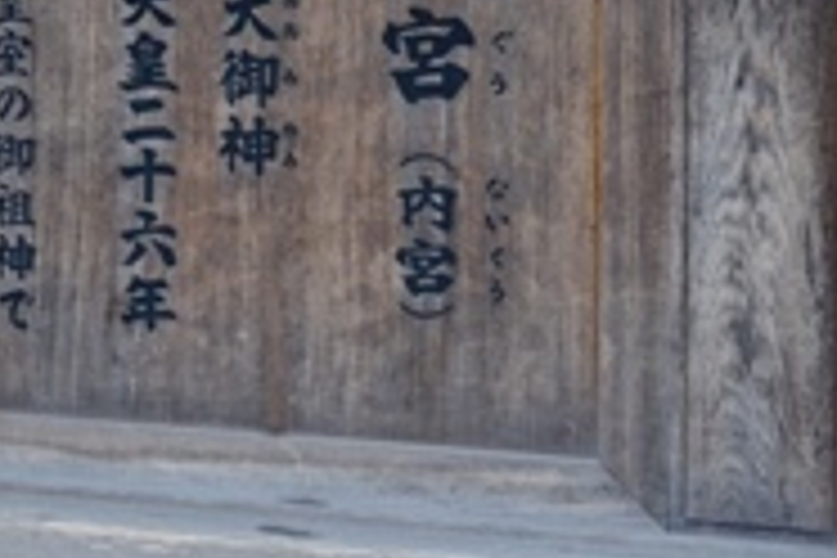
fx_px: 1627
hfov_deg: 28.0
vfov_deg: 18.7
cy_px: -52
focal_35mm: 70
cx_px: 126
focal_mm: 19.6
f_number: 3.2
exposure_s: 1/240
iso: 800
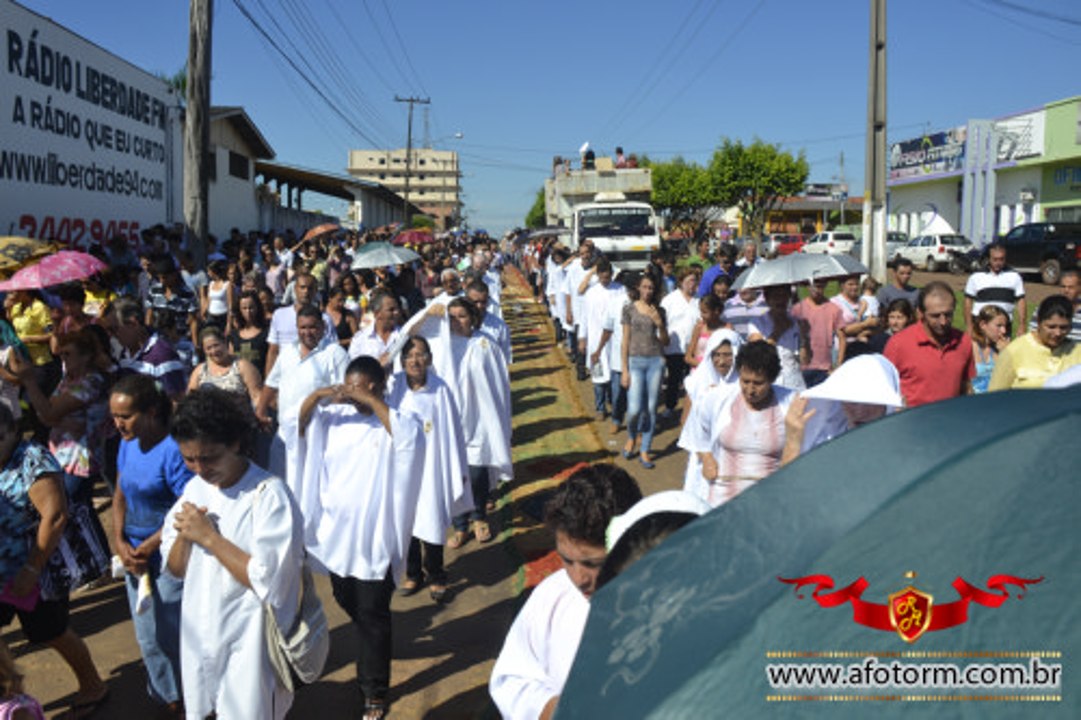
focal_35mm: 30
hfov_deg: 61.9
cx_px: 540
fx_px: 900
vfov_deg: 43.6
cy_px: 360
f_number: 9
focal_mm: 20
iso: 100
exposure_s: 1/320
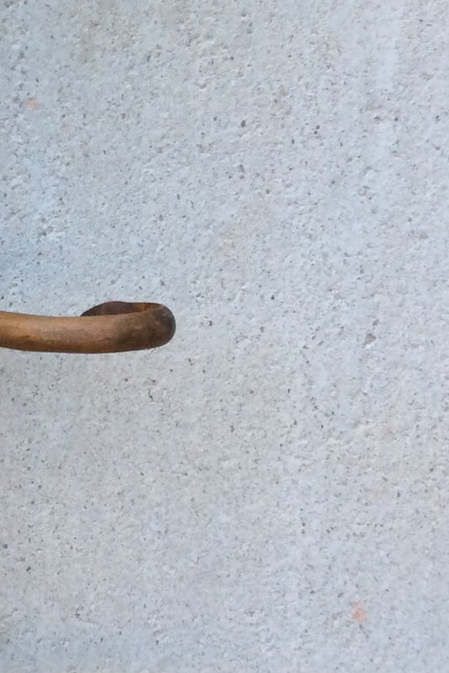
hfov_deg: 15.9
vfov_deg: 23.8
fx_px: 1570
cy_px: 134
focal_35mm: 84
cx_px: -8
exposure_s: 1/100
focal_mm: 3.3
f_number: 2.4
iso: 40
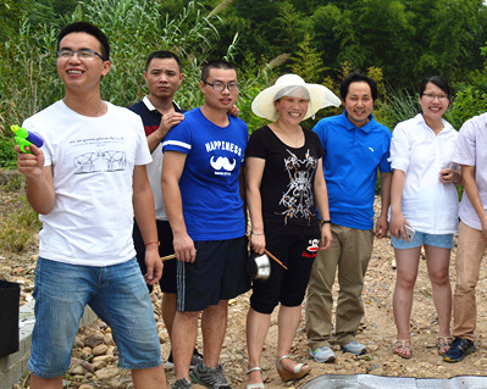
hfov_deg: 28.9
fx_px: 893
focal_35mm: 62
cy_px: 184
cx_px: 469
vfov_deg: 24.6
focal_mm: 22
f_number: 9
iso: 100
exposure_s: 1/400
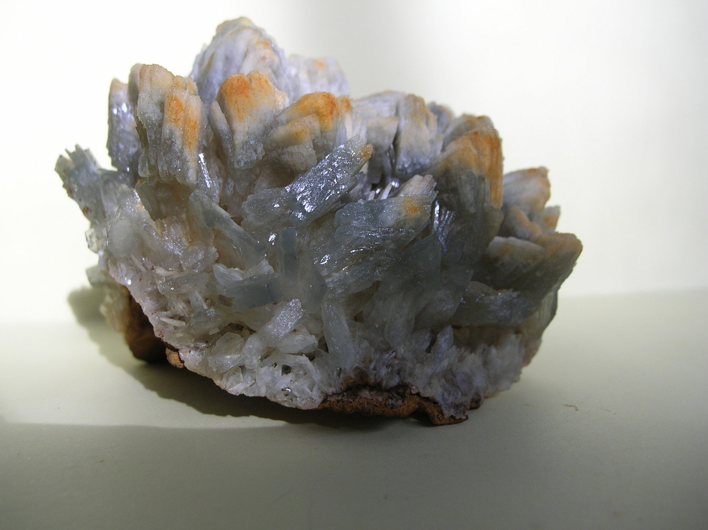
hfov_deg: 51.4
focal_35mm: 36
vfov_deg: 39.6
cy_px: 265
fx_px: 736
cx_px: 354
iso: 50
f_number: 2.7
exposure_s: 1/45.5
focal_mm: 6
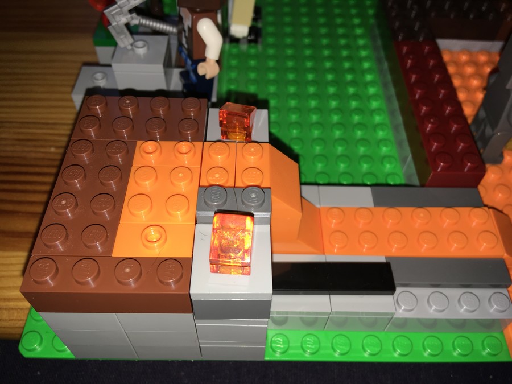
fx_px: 429
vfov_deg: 48.2
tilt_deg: -53.4
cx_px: 256
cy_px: 192
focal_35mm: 29
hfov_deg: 61.7
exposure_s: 1/147
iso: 25
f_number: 2.2
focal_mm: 4.15
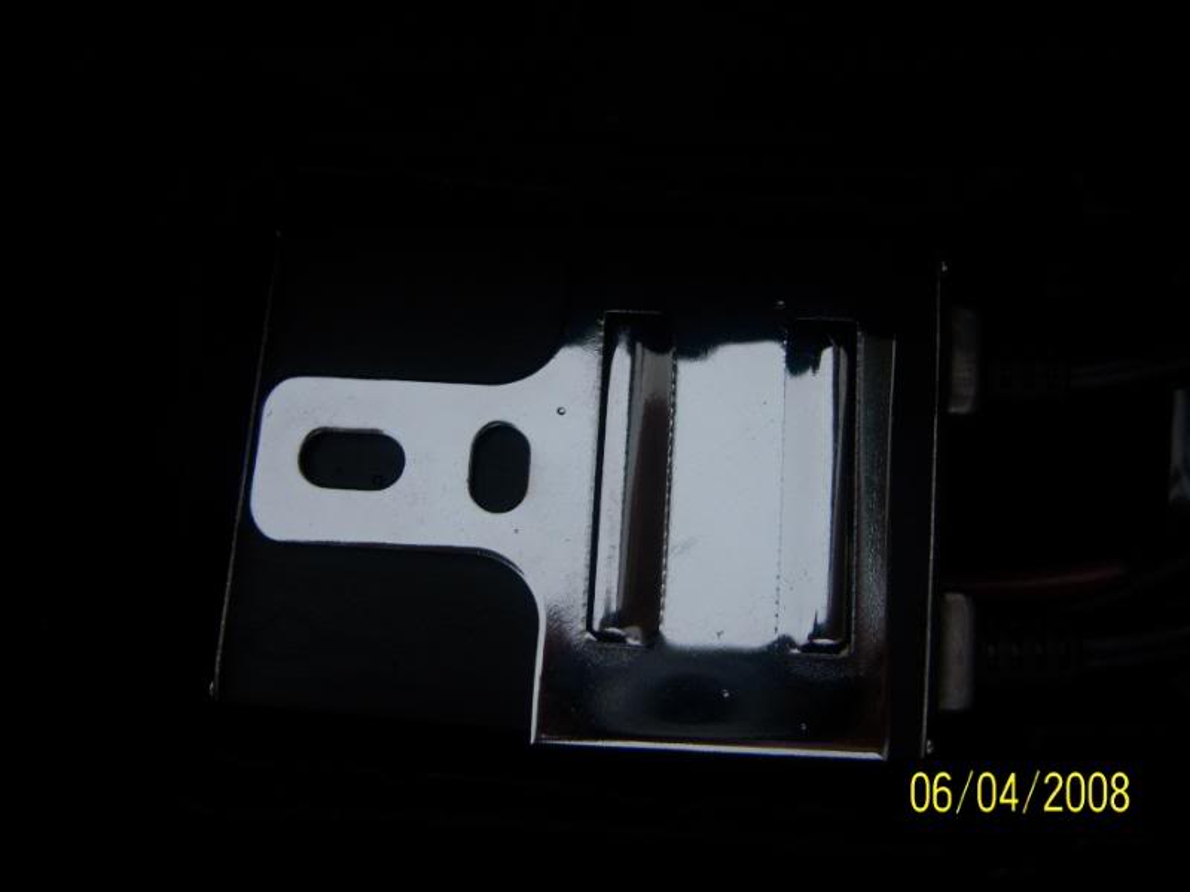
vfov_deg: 39.7
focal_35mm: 36
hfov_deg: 51.4
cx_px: 595
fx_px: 1238
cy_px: 446
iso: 80
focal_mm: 7.5
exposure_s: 1/500
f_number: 2.8
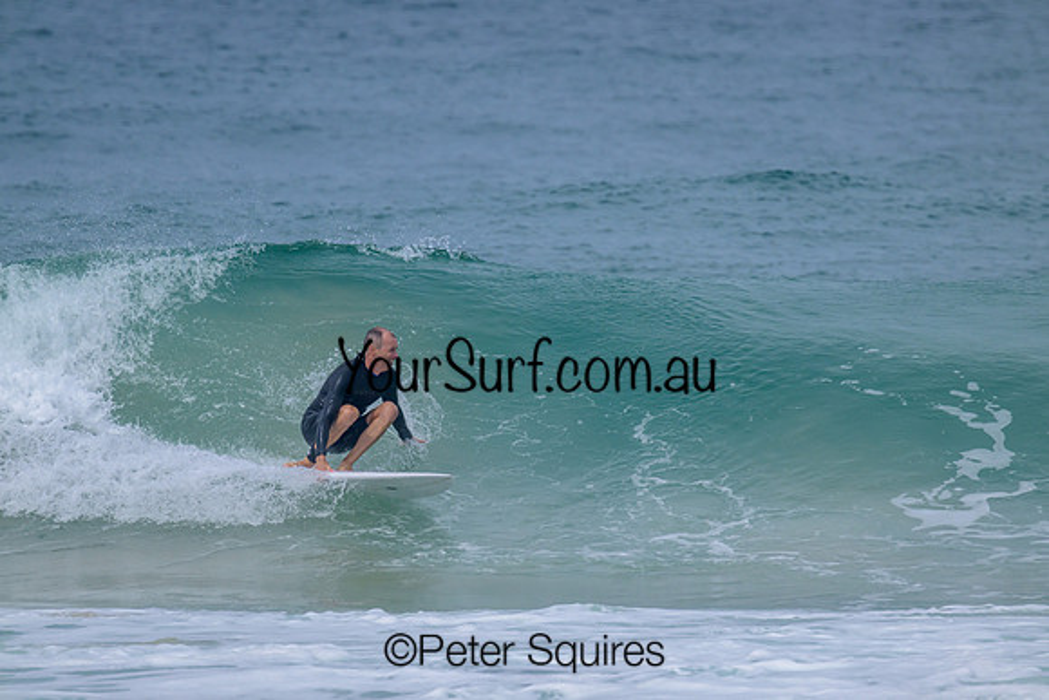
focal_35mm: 800
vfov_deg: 1.7
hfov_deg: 2.6
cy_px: 350
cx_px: 524
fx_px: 23315
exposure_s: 1/2000
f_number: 11
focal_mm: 800
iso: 640
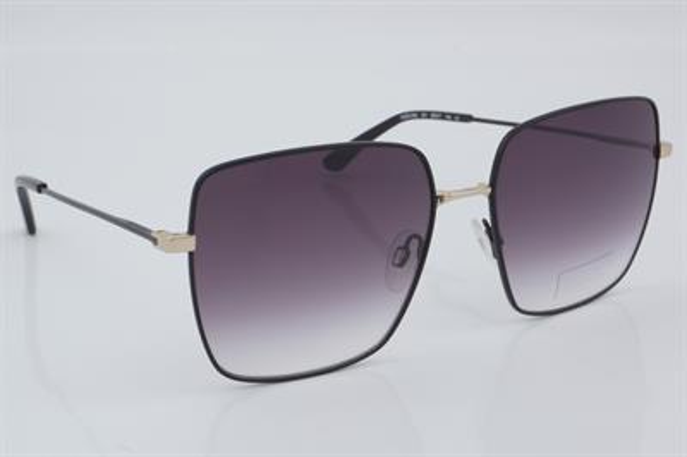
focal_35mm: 75
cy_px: 228
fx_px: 1430
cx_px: 344
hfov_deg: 27.0
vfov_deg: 18.2
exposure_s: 1/4
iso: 100
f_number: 32
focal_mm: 50
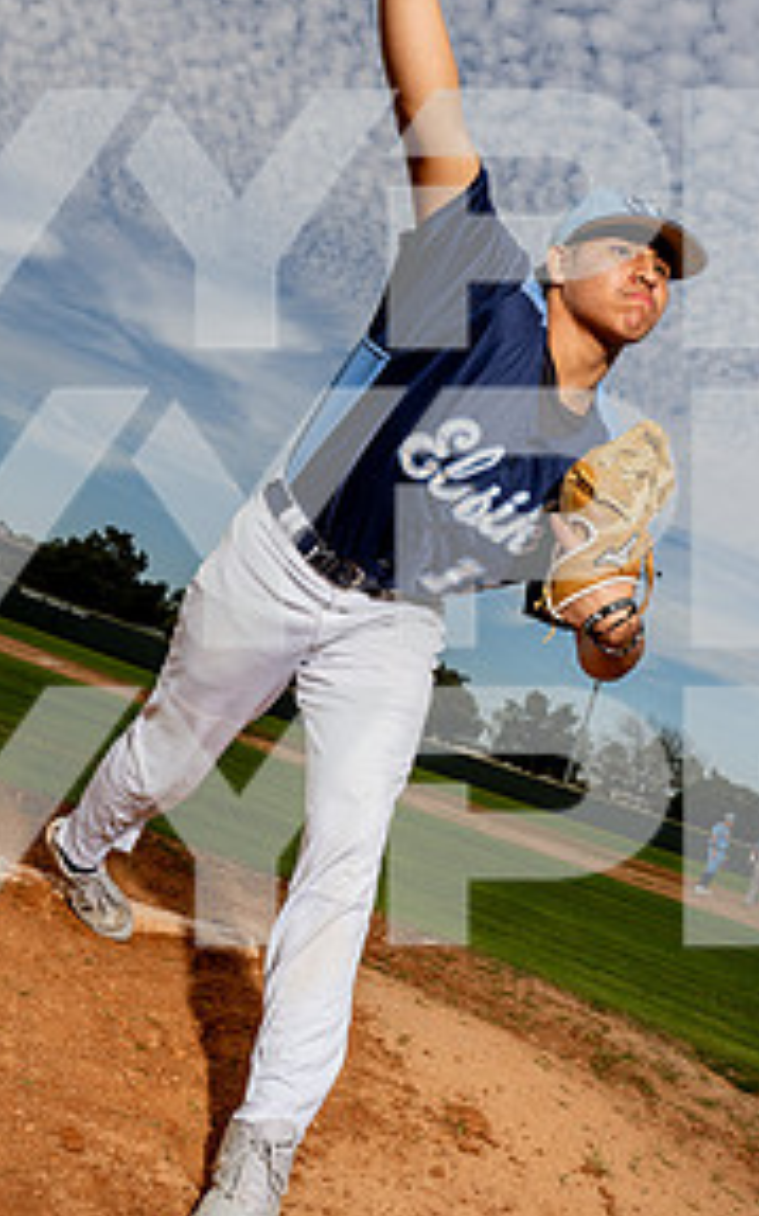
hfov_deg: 39.3
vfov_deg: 59.4
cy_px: 521
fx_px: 1061
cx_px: 348
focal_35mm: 32
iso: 160
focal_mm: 20
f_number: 11
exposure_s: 1/250
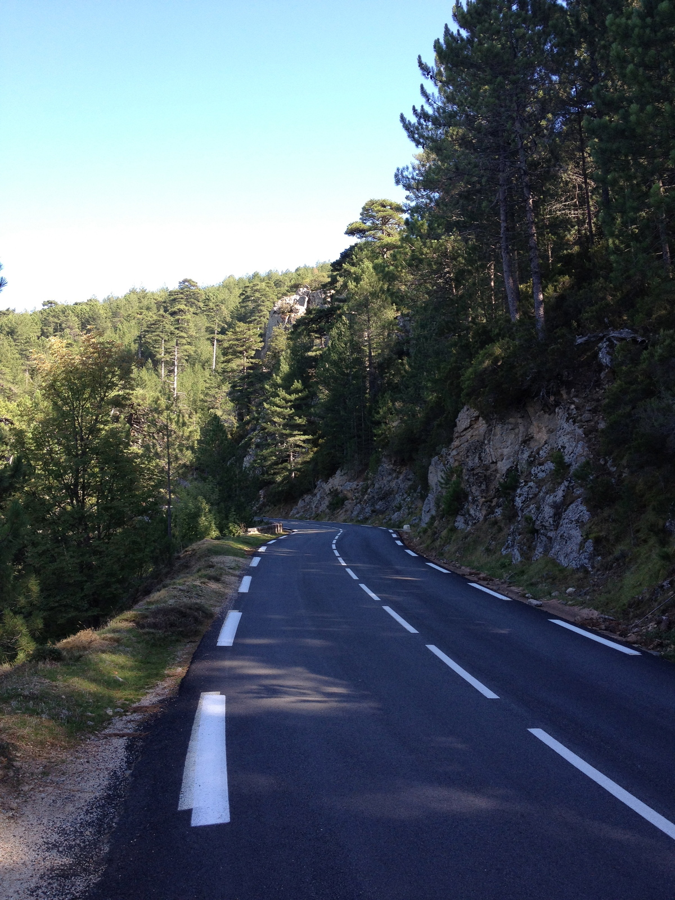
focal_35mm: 35
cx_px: 338
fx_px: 910
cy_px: 450
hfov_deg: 40.7
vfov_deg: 52.6
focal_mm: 4.28
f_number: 2.4
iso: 64
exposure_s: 1/305
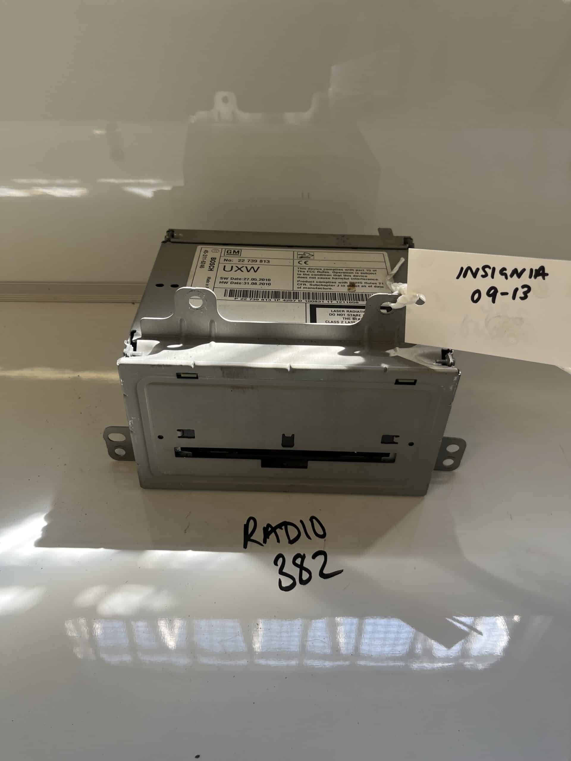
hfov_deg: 53.1
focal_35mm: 26
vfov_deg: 67.3
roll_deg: -2.5
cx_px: 286
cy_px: 380
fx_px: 572
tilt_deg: -41.5
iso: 40
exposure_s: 1/140
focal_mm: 5.1
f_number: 1.6
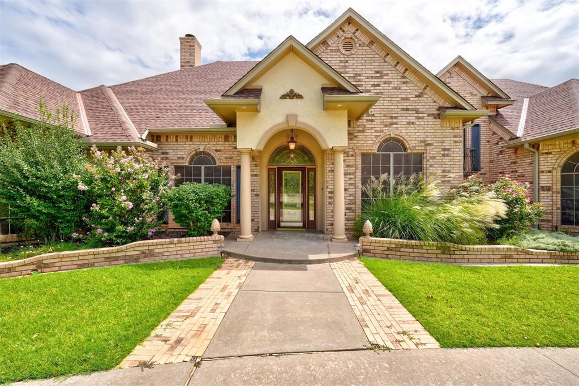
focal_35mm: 15
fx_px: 241
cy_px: 193
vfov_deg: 77.3
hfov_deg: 100.4
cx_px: 290
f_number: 8
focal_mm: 10
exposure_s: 1/1250
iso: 200
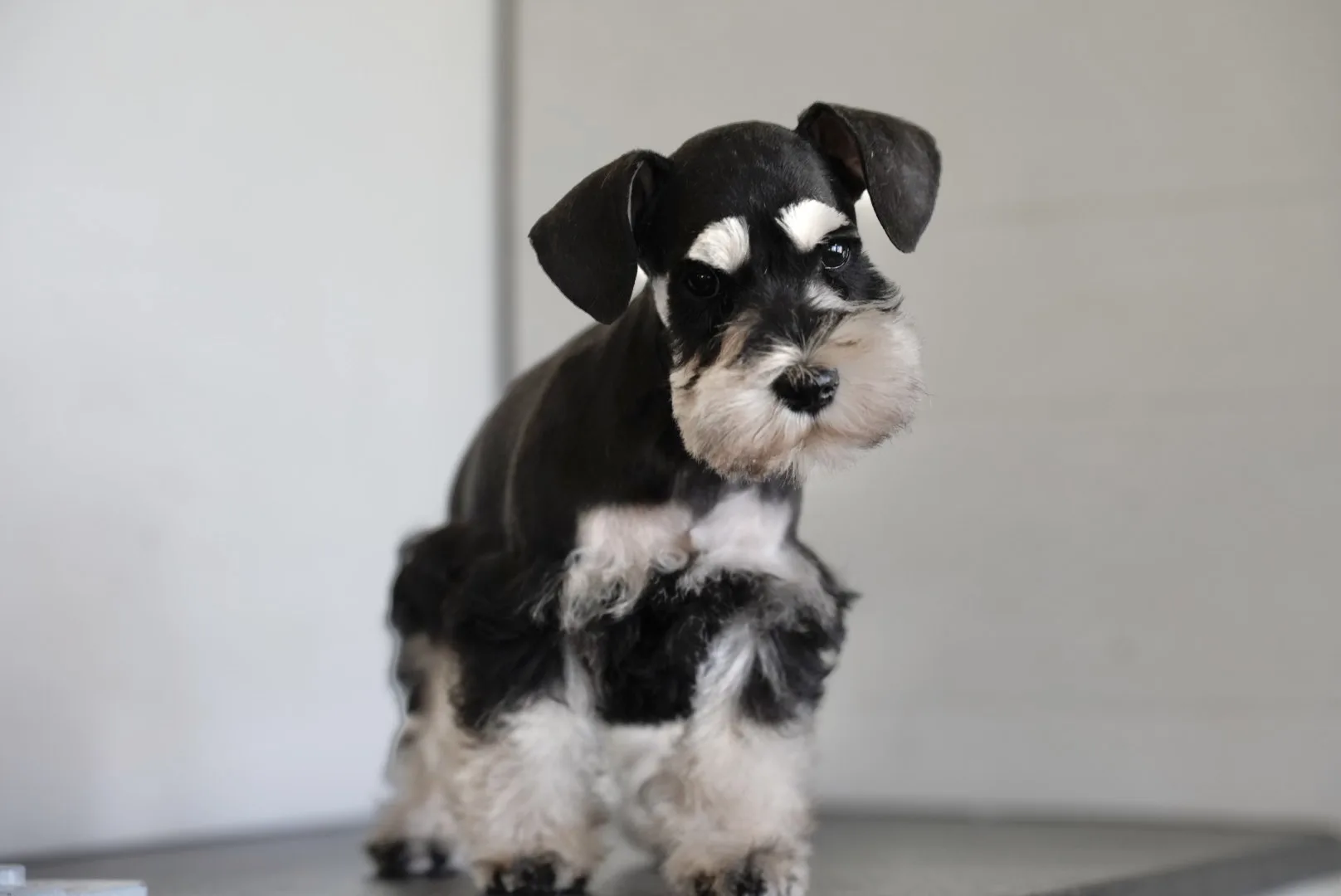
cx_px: 670
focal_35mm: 89
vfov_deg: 15.4
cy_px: 448
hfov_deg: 22.9
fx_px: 3318
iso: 1600
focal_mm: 89
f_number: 4
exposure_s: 1/160
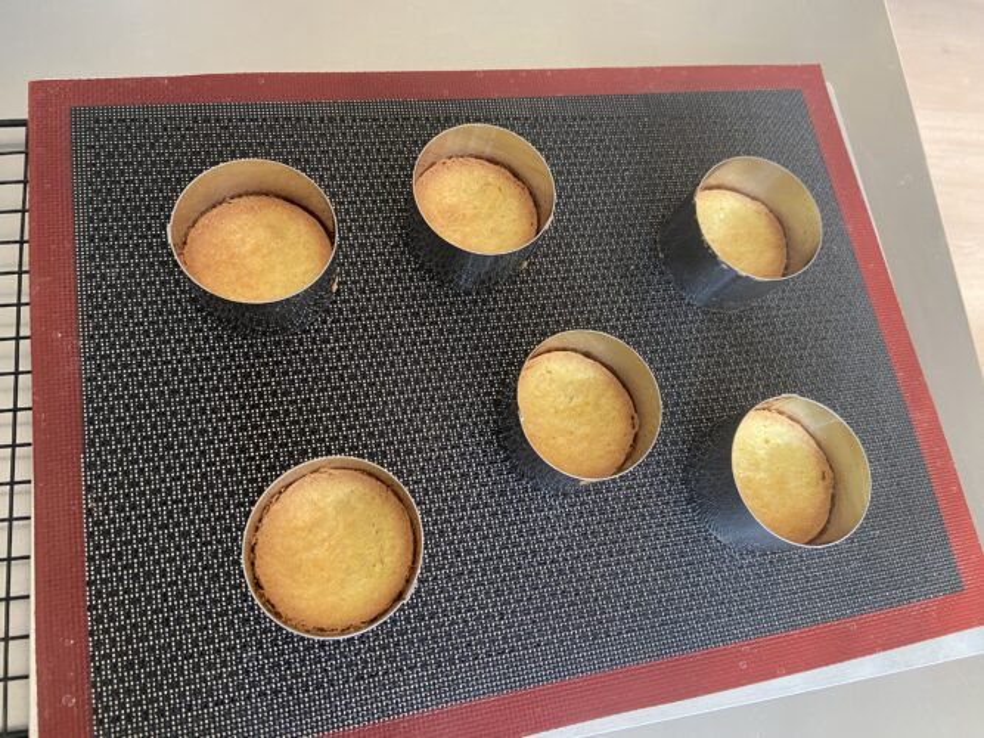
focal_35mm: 26
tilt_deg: -70.4
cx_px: 492
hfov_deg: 67.3
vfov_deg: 53.0
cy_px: 369
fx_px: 739
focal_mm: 4.25
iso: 200
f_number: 1.8
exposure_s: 1/60
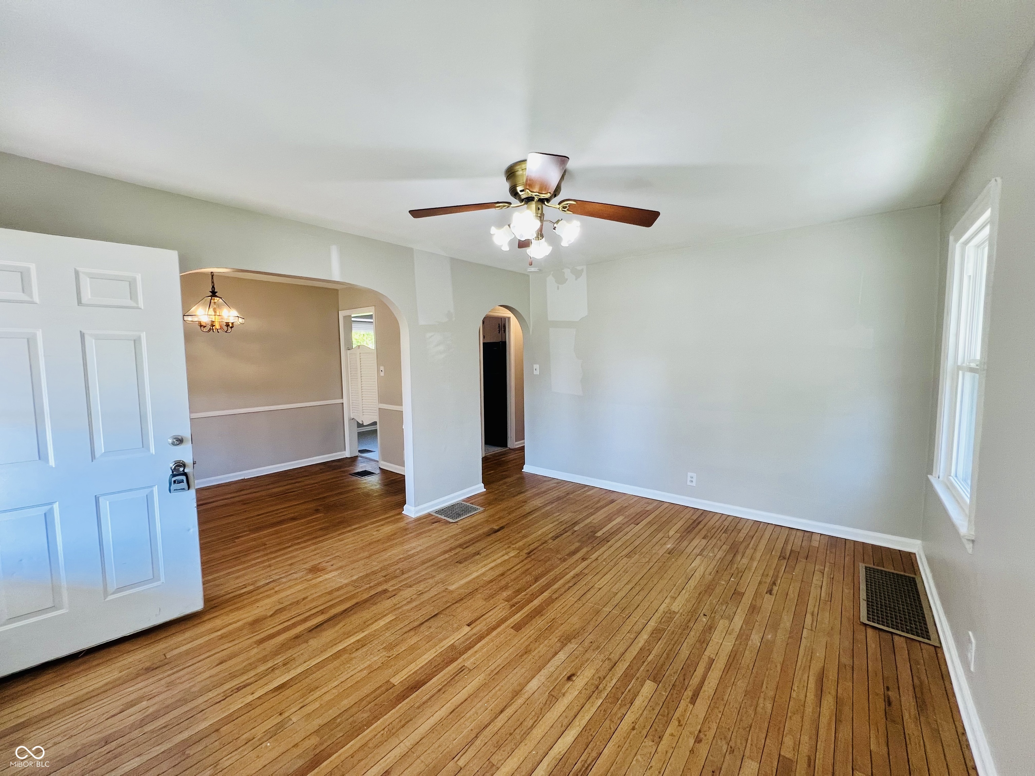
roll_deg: +0.6
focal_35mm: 13
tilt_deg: -5.4
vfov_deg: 89.9
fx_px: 389
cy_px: 388
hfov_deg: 106.2
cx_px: 518
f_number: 1.8
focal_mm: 1.57
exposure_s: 1/120
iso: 160
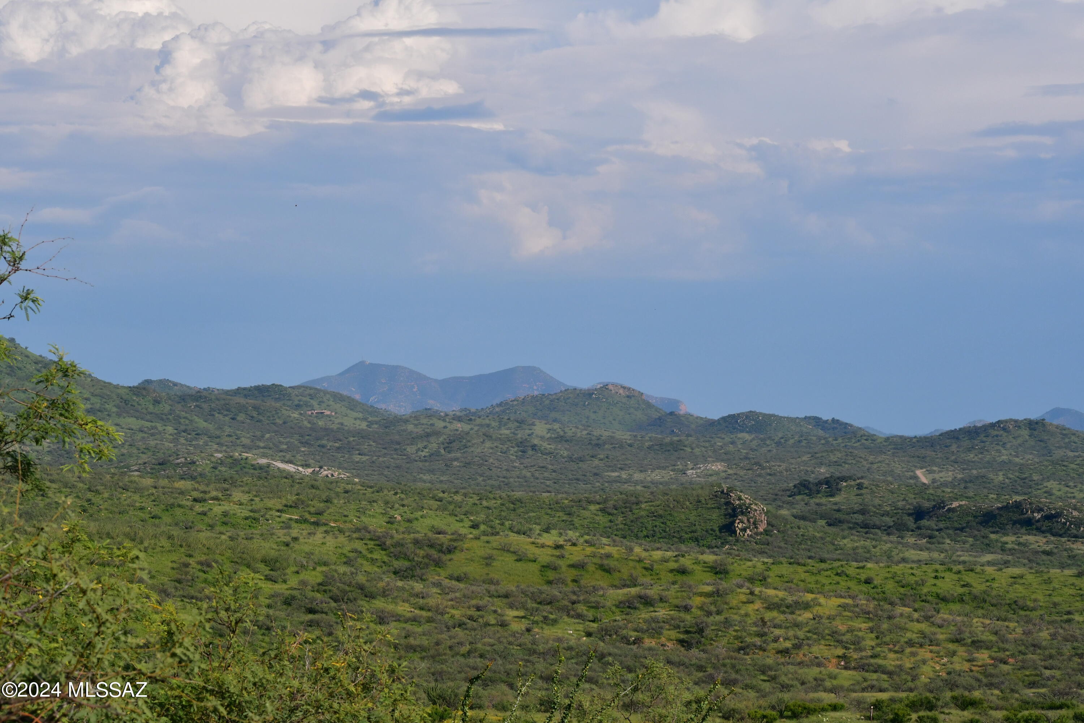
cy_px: 362
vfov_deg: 10.2
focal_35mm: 135
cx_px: 542
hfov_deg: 15.2
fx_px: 4065
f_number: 14
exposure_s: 1/1600
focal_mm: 90
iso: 800
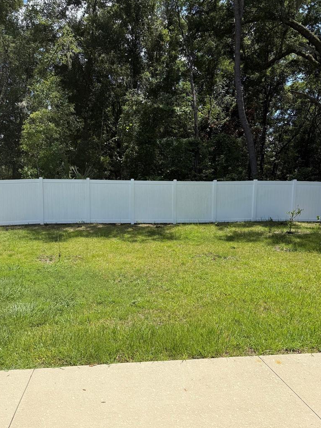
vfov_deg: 63.2
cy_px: 244
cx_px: 162
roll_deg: -1.8
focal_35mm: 28
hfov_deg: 49.7
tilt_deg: -5.6
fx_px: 346
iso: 80
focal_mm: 6.76
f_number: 1.78
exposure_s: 1/5714
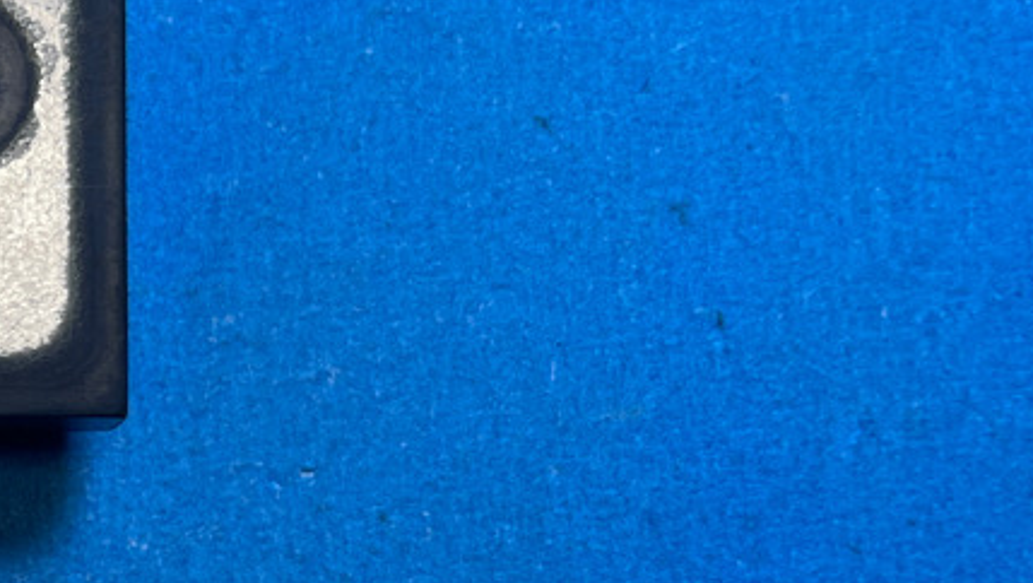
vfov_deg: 12.7
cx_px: -433
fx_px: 2604
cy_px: 448
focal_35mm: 95
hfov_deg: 19.9
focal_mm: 4.2
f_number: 1.6
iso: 32
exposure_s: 1/108
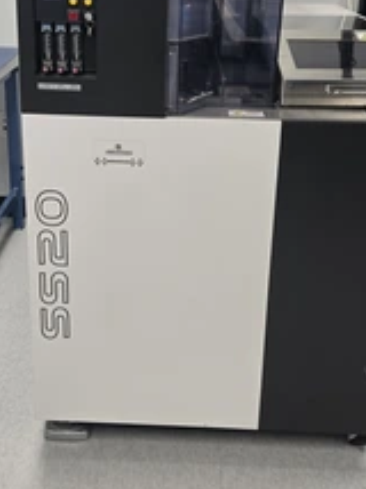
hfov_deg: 33.5
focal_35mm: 43
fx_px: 607
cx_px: 156
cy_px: 128
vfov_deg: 42.7
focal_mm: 5.4
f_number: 1.8
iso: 160
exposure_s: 1/120
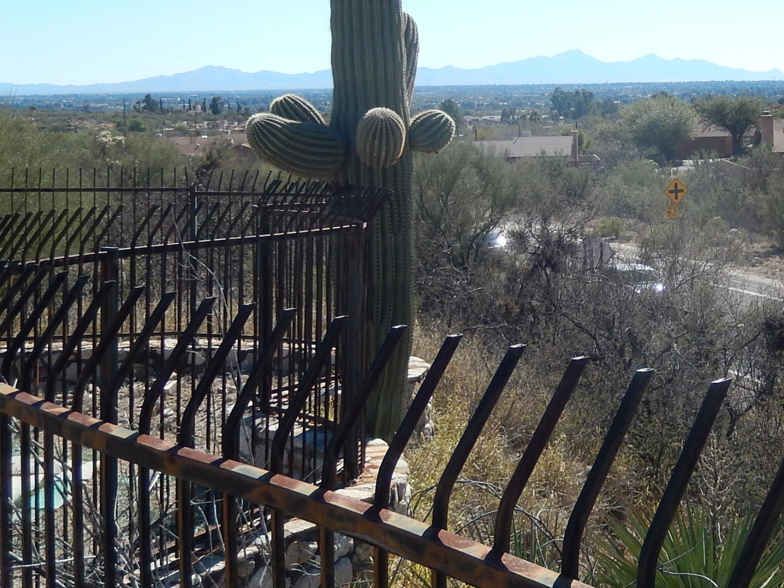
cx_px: 564
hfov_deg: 29.9
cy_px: 145
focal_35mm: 64
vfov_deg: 22.7
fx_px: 1450
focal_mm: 5.7
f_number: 3.8
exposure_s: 1/1000
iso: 125
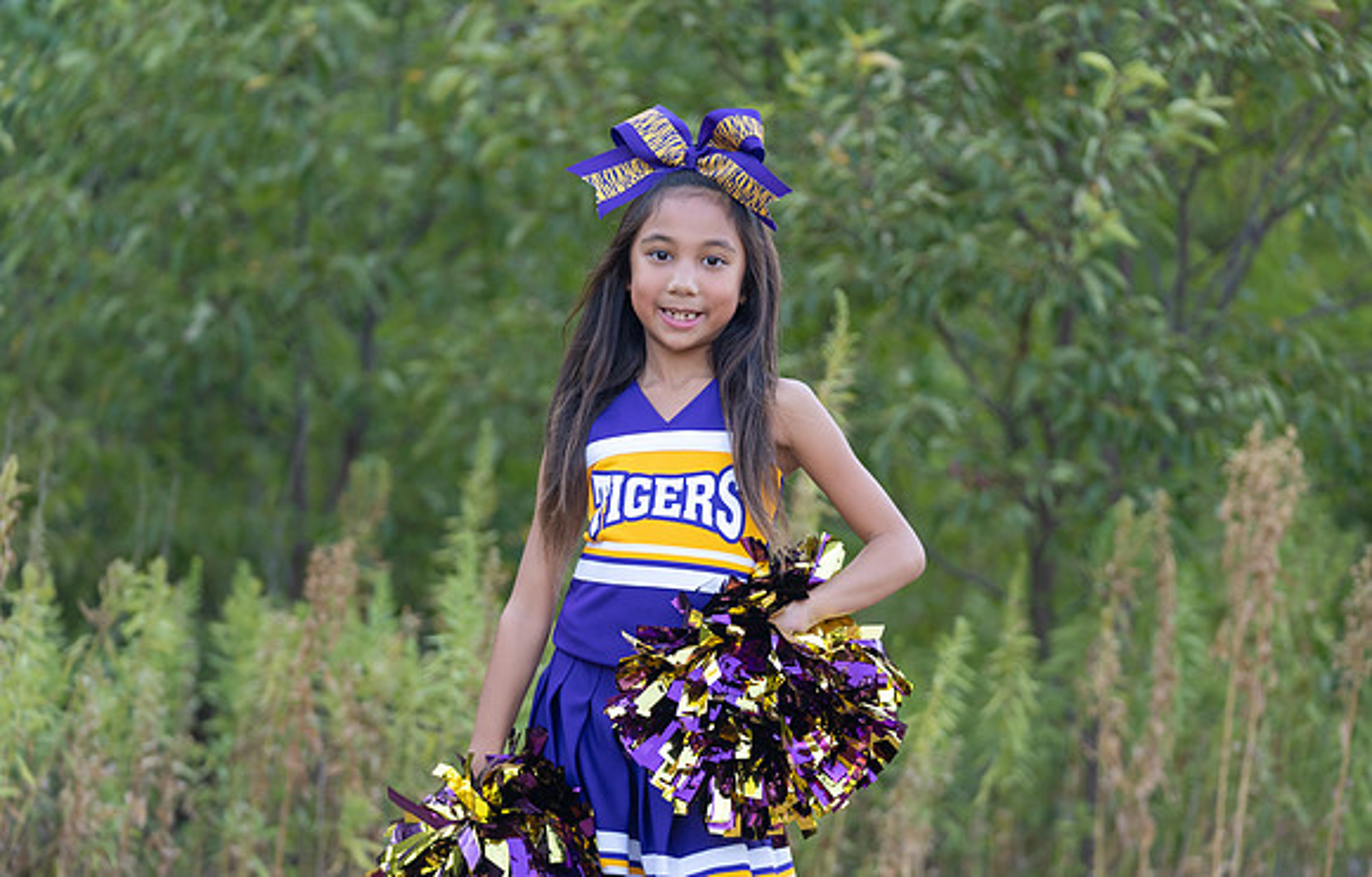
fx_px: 4690
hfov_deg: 16.6
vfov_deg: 10.7
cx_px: 707
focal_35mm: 125
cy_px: 494
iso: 320
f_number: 2.8
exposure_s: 1/320
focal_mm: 106
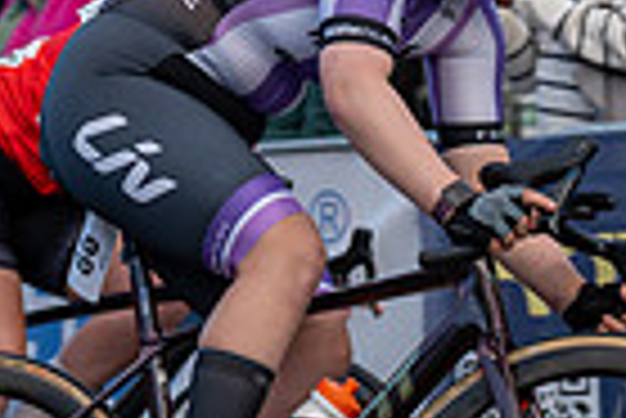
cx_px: 207
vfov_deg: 4.3
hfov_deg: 6.4
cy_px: 61
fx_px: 5605
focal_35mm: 322
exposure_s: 1/1000
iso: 400
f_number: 3.2
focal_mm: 77
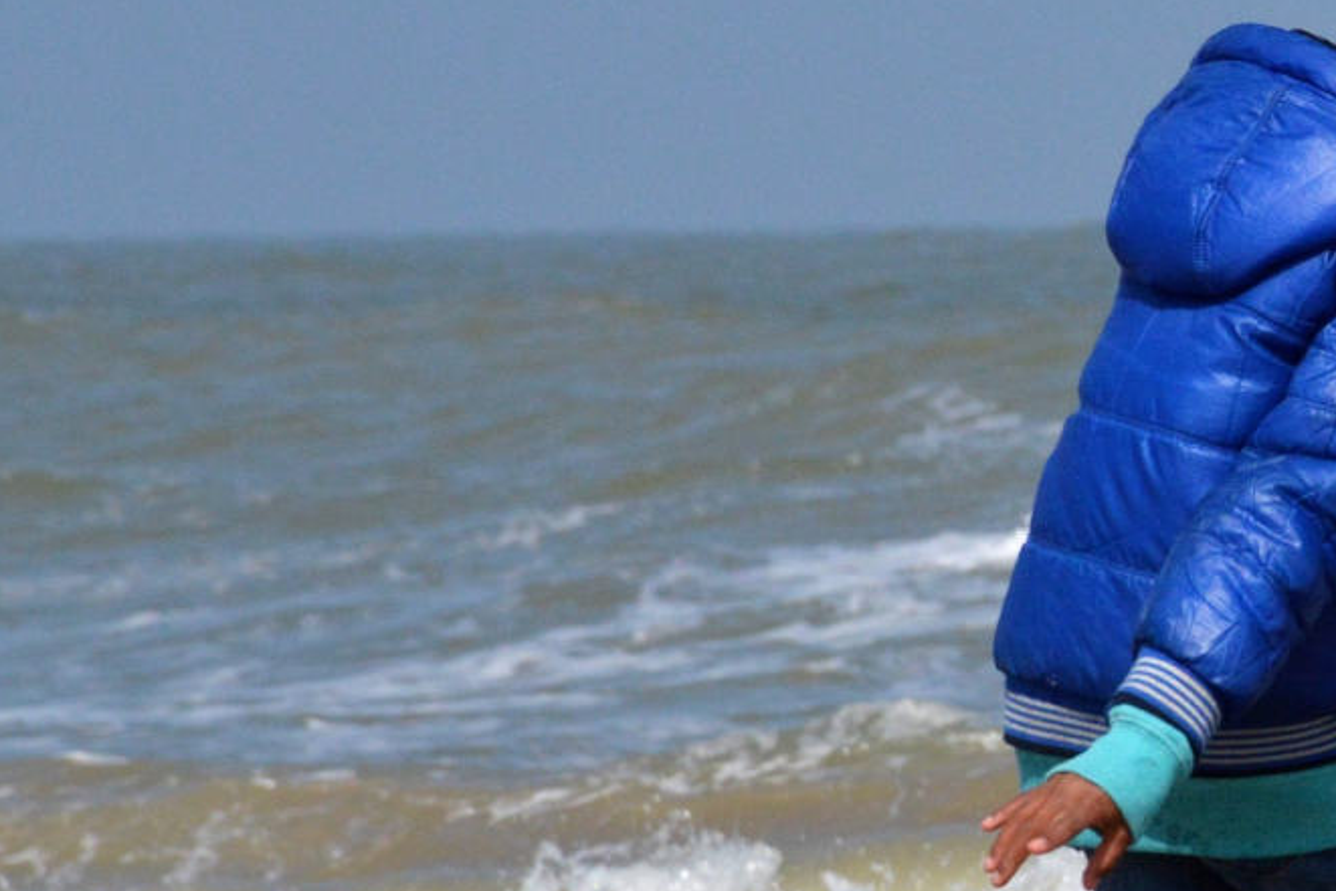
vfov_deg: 3.2
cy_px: 508
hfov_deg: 4.8
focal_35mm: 428
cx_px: 1702
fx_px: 15899
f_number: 9
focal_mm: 105
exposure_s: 1/4000
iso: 800
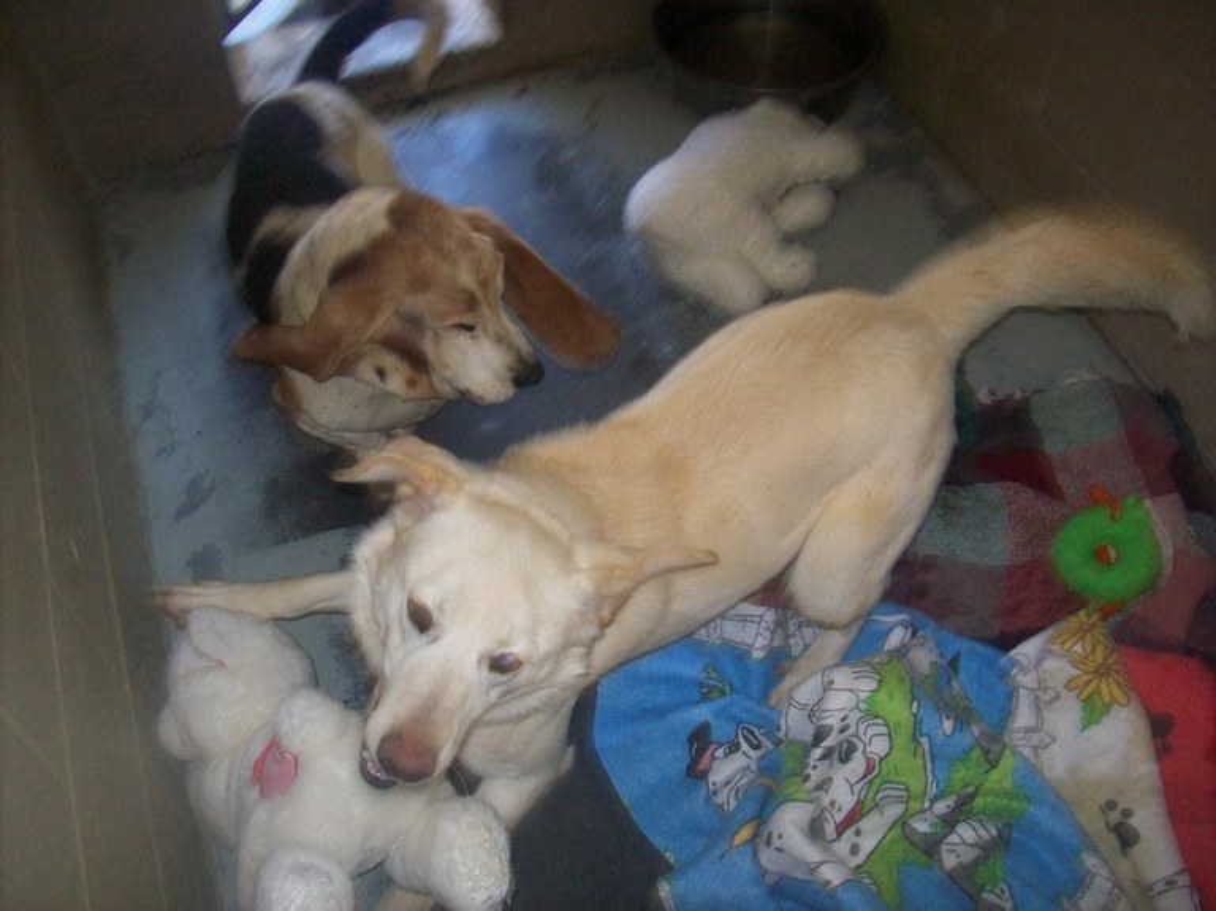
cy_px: 456
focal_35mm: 36
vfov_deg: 39.6
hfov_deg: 51.4
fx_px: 1264
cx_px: 608
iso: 200
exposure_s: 1/64
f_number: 2.7
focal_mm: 6
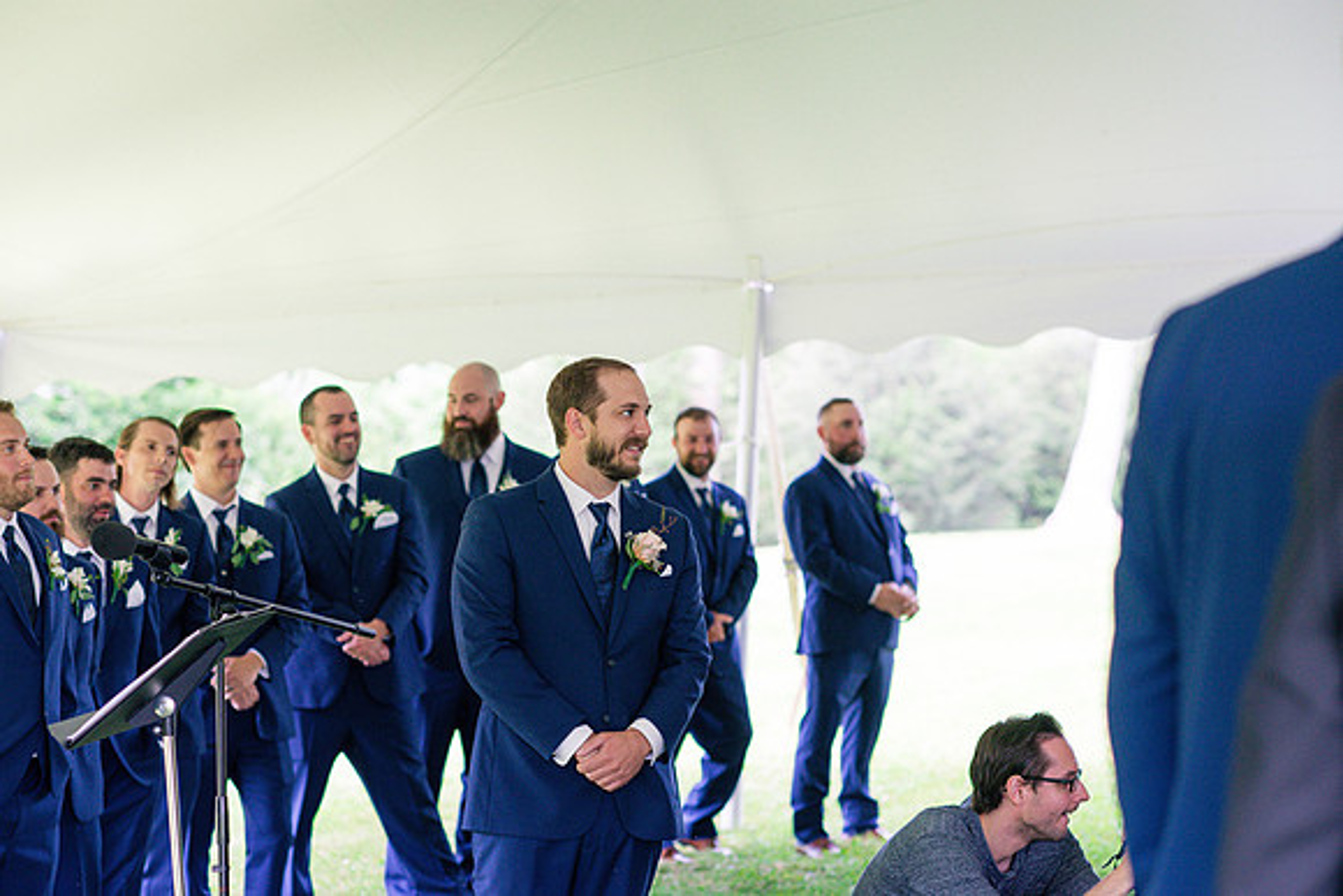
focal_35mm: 85
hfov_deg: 23.9
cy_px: 448
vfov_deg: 16.1
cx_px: 672
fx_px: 3172
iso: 500
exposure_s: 1/500
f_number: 3.2
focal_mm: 85
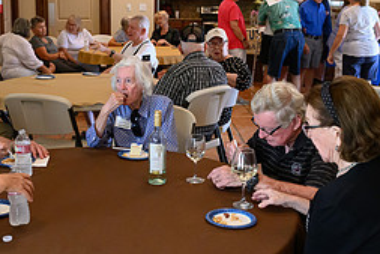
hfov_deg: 36.0
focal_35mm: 55
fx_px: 581
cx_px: 144
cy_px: 104
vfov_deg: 24.6
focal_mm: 24
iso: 7200
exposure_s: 1/200
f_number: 4.5
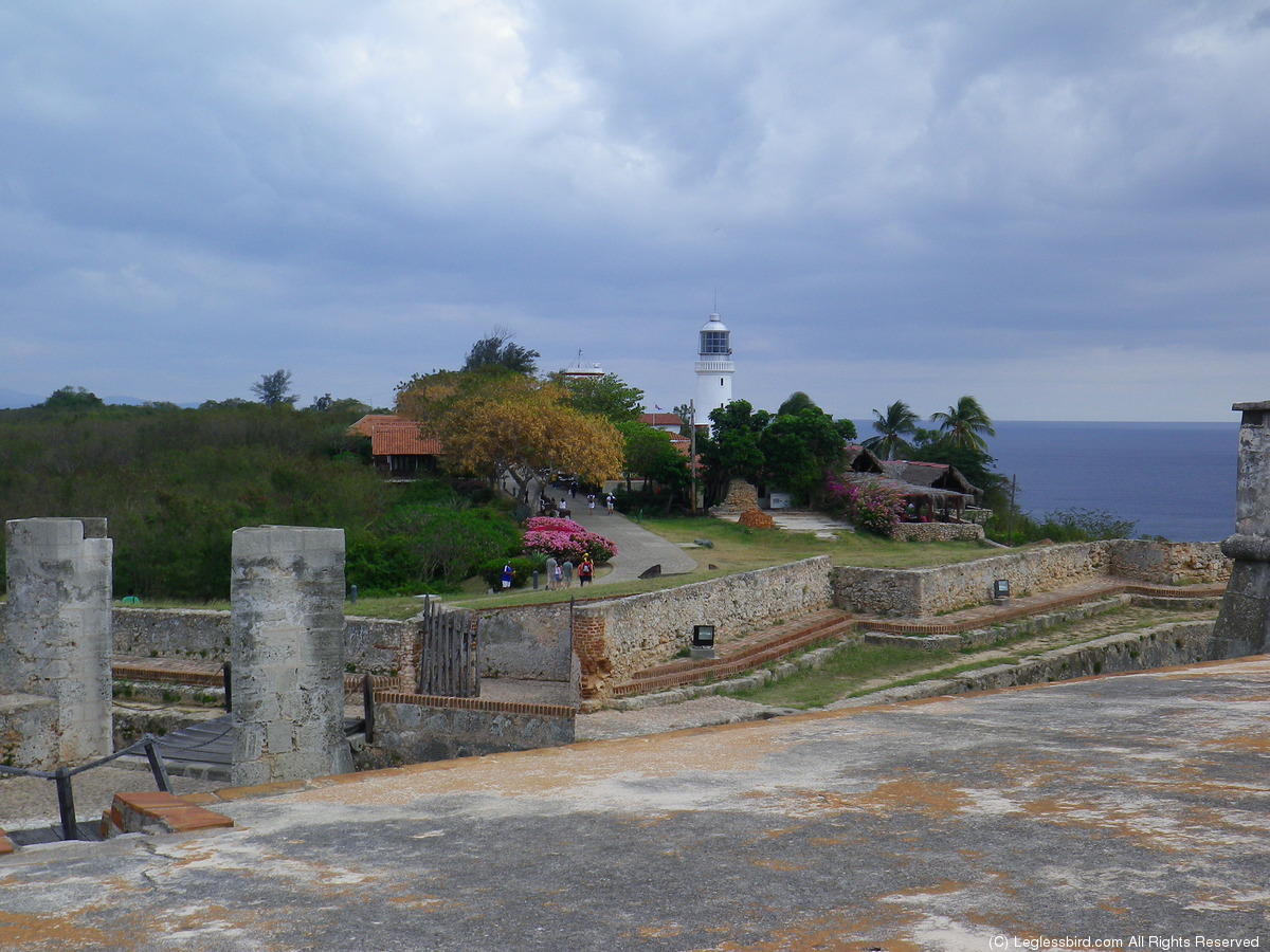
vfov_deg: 35.1
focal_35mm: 41
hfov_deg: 45.8
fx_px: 1504
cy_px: 476
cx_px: 635
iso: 80
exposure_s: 1/80
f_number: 10
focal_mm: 7.3
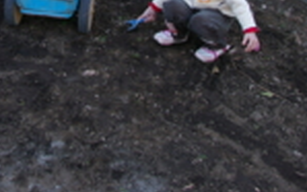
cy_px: -77
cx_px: 54
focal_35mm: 74
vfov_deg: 16.4
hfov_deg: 27.2
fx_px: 619
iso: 200
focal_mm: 18
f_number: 4.5
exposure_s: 1/60
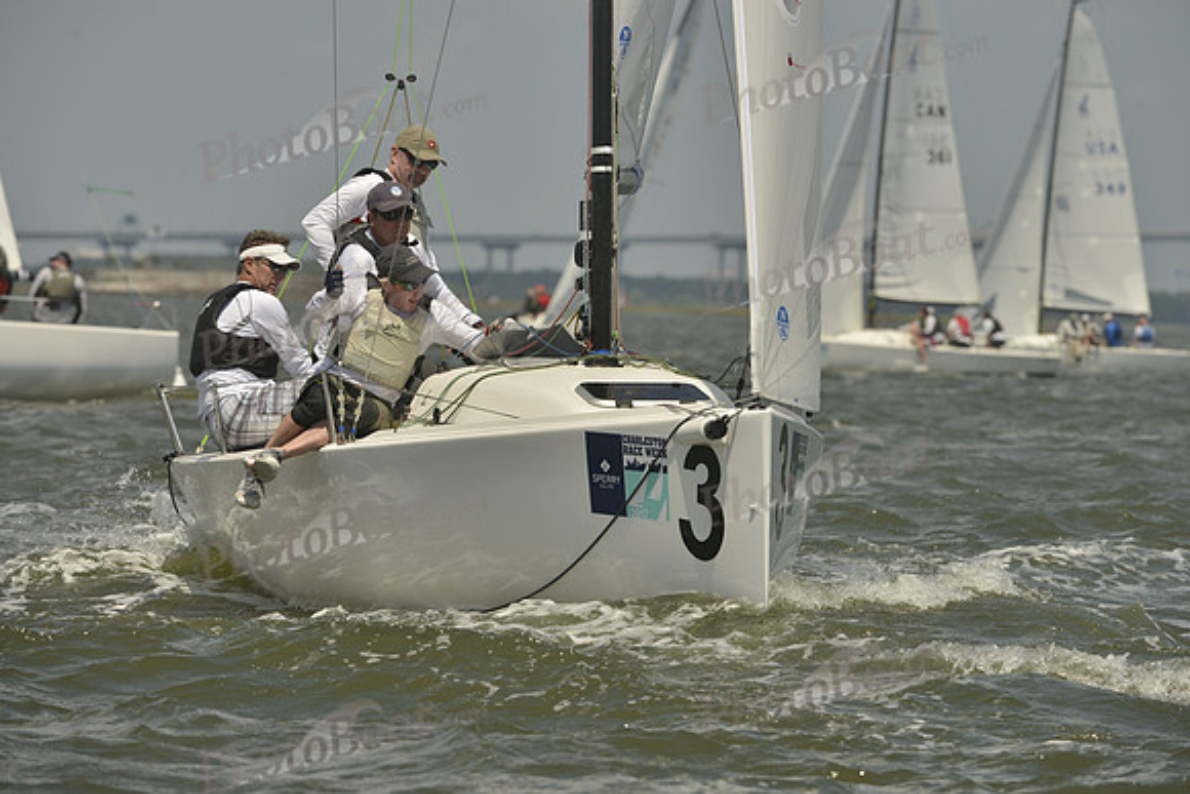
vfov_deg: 4.4
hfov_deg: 6.6
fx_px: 10249
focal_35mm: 310
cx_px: 595
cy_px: 397
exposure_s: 1/1250
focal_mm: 310
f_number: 10
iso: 280
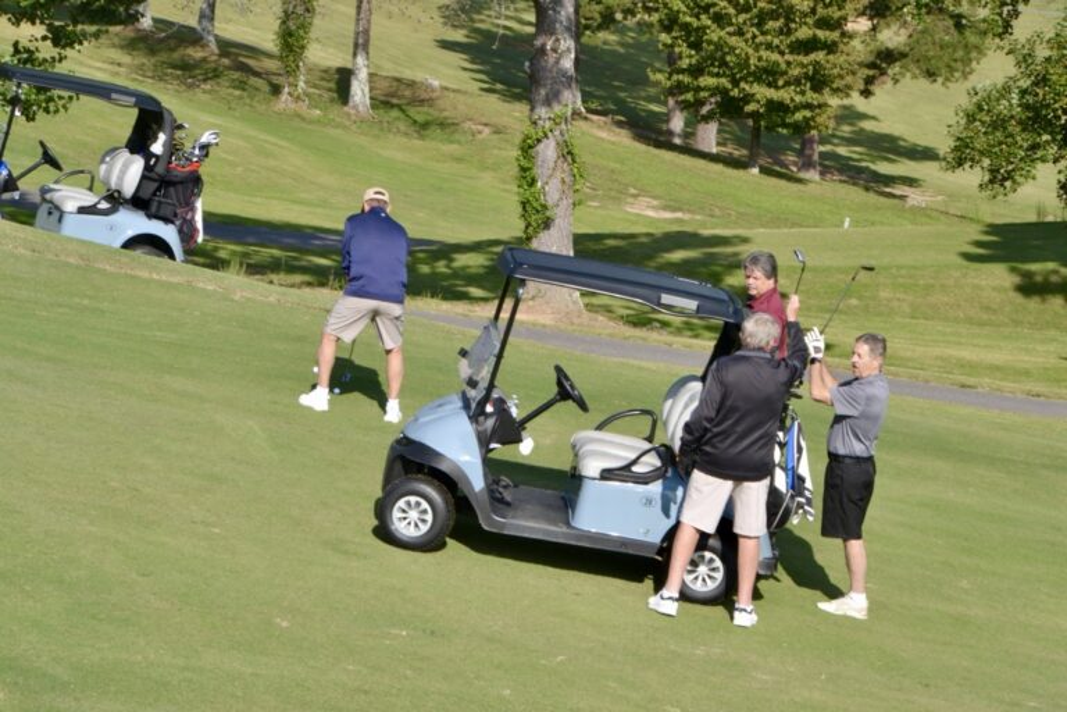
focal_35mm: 129
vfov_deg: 10.6
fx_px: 3823
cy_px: 356
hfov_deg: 15.9
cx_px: 534
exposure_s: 1/200
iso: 500
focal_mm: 86
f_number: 22
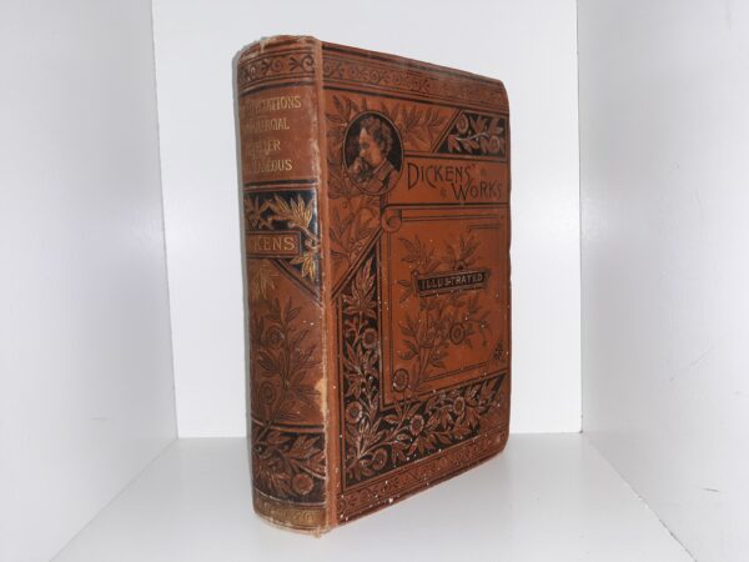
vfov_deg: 49.7
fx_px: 606
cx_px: 374
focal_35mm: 28
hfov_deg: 63.4
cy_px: 281
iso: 40
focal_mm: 3.7
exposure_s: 1/100
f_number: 1.7
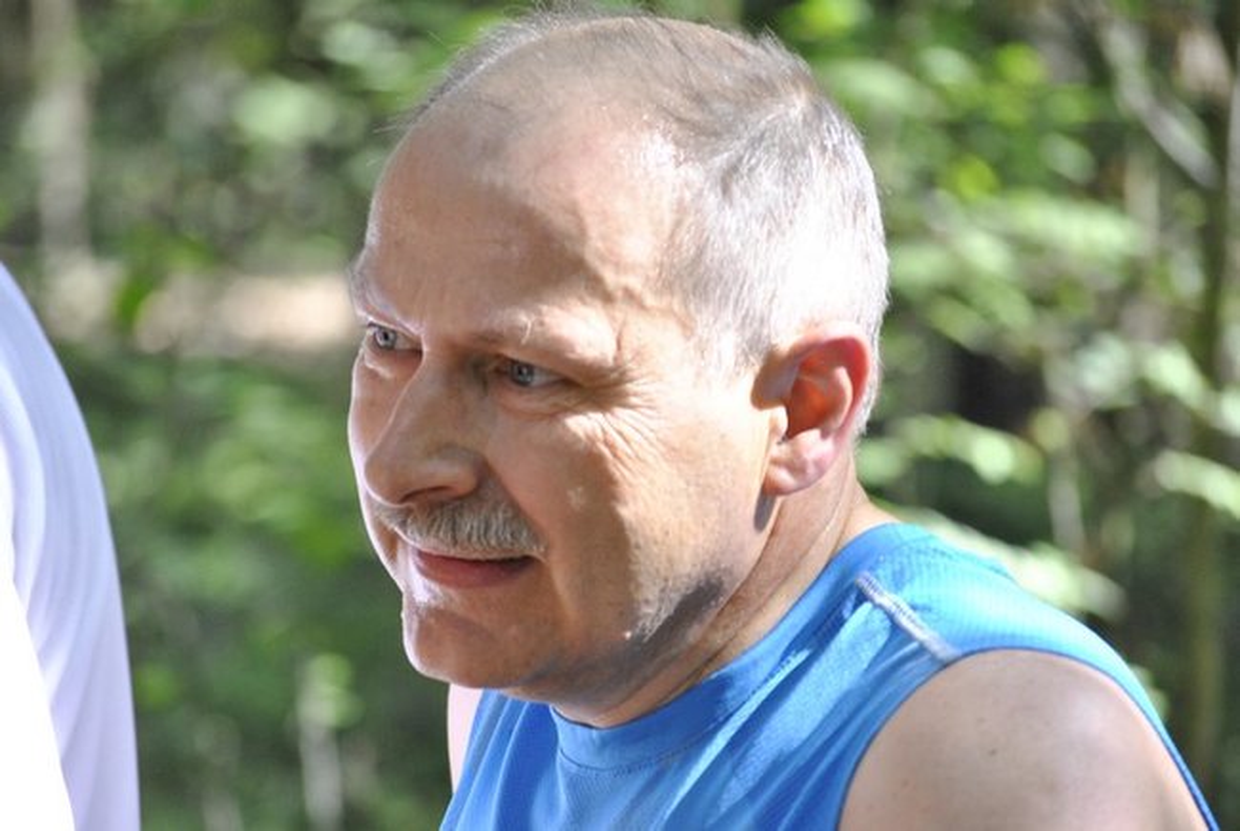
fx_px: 6988
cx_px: 620
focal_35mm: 202
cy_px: 416
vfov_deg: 6.8
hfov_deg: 10.1
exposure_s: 1/320
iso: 800
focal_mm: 135
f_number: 5
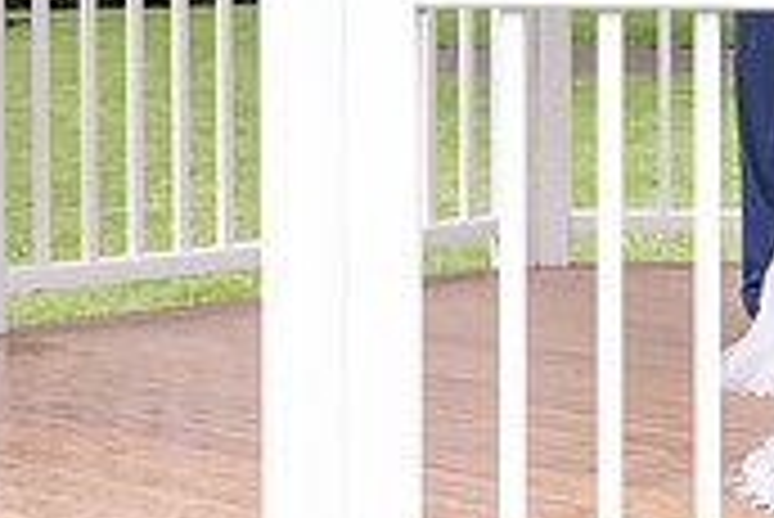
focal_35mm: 145
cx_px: 878
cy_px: -92
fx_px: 3120
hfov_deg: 13.8
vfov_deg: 9.4
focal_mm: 42
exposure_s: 1/320
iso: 1250
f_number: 4
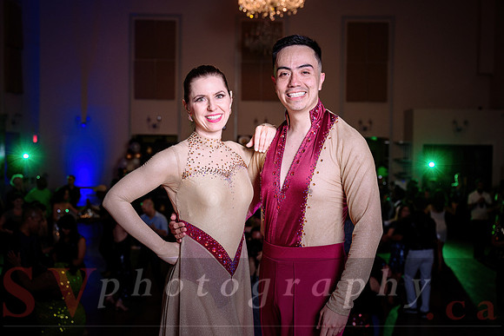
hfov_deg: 36.3
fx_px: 768
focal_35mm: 55
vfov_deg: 24.7
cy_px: 168
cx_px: 252
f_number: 4
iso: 500
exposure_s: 1/80
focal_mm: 53
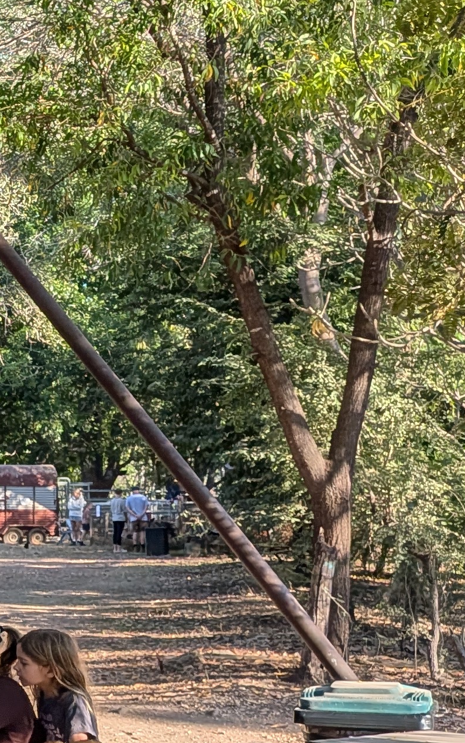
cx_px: -547
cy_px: 442
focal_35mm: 80
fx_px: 1622
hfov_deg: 13.3
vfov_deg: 25.8
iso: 31
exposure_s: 1/435
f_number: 1.7
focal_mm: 4.53
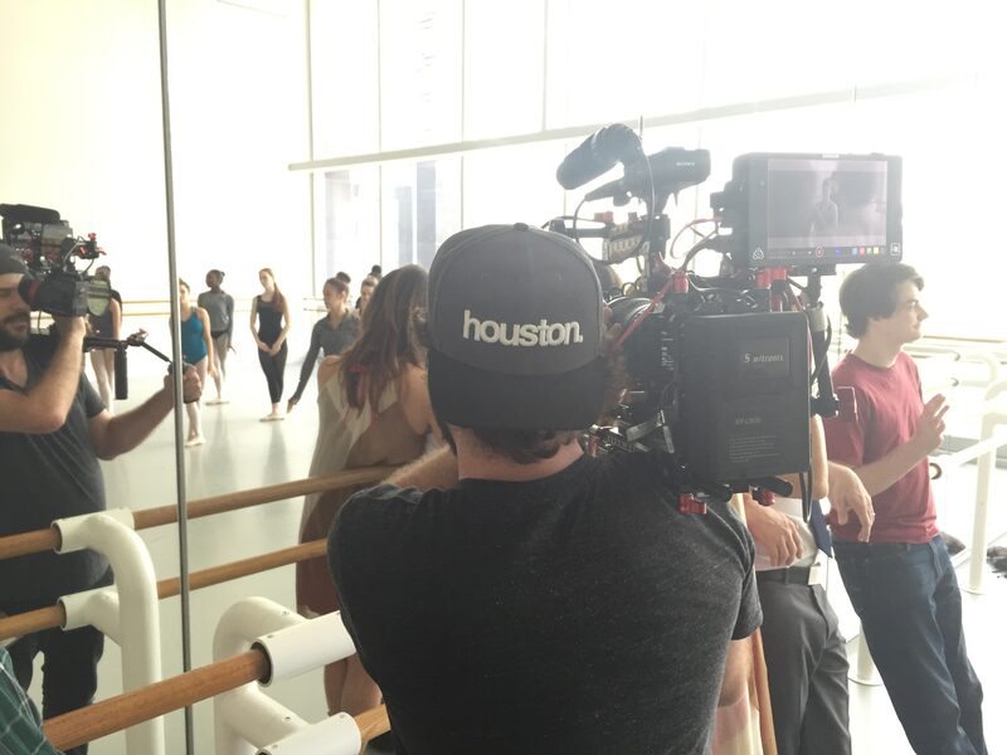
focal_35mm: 29
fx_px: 844
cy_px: 378
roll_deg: -1.9
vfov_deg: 48.2
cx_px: 504
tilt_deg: -7.8
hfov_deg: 61.7
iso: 50
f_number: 2.2
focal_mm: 4.15
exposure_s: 1/30
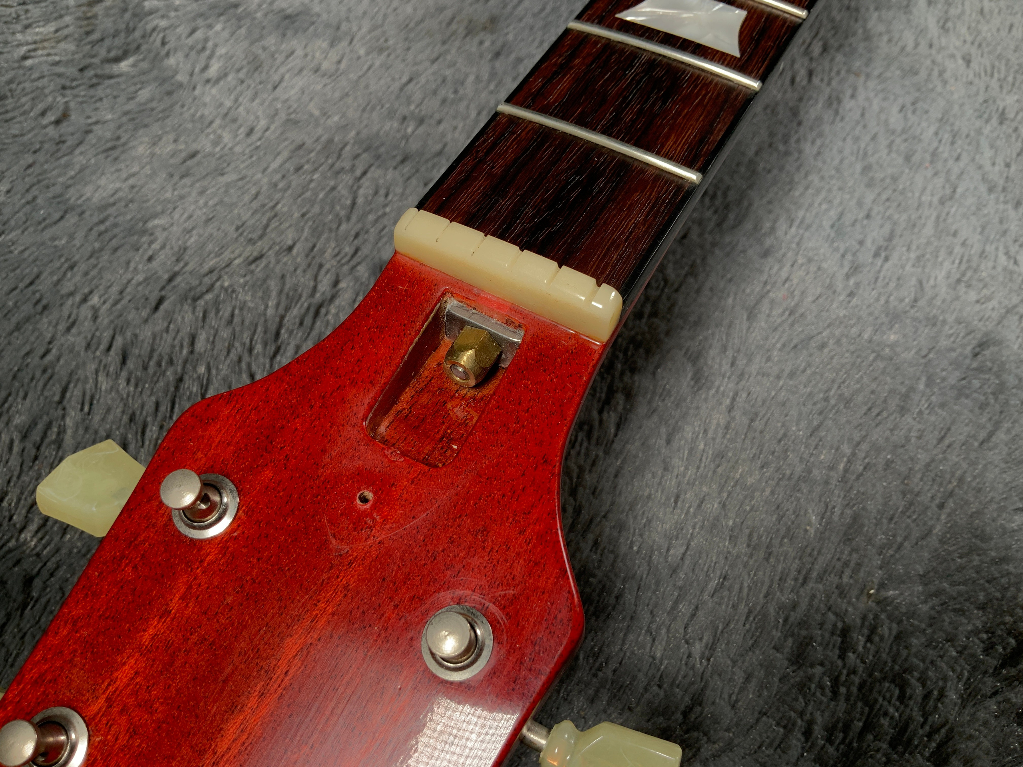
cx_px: 512
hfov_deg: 61.7
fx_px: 857
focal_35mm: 29
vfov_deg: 48.2
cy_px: 384
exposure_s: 1/104
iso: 32
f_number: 1.8
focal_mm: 3
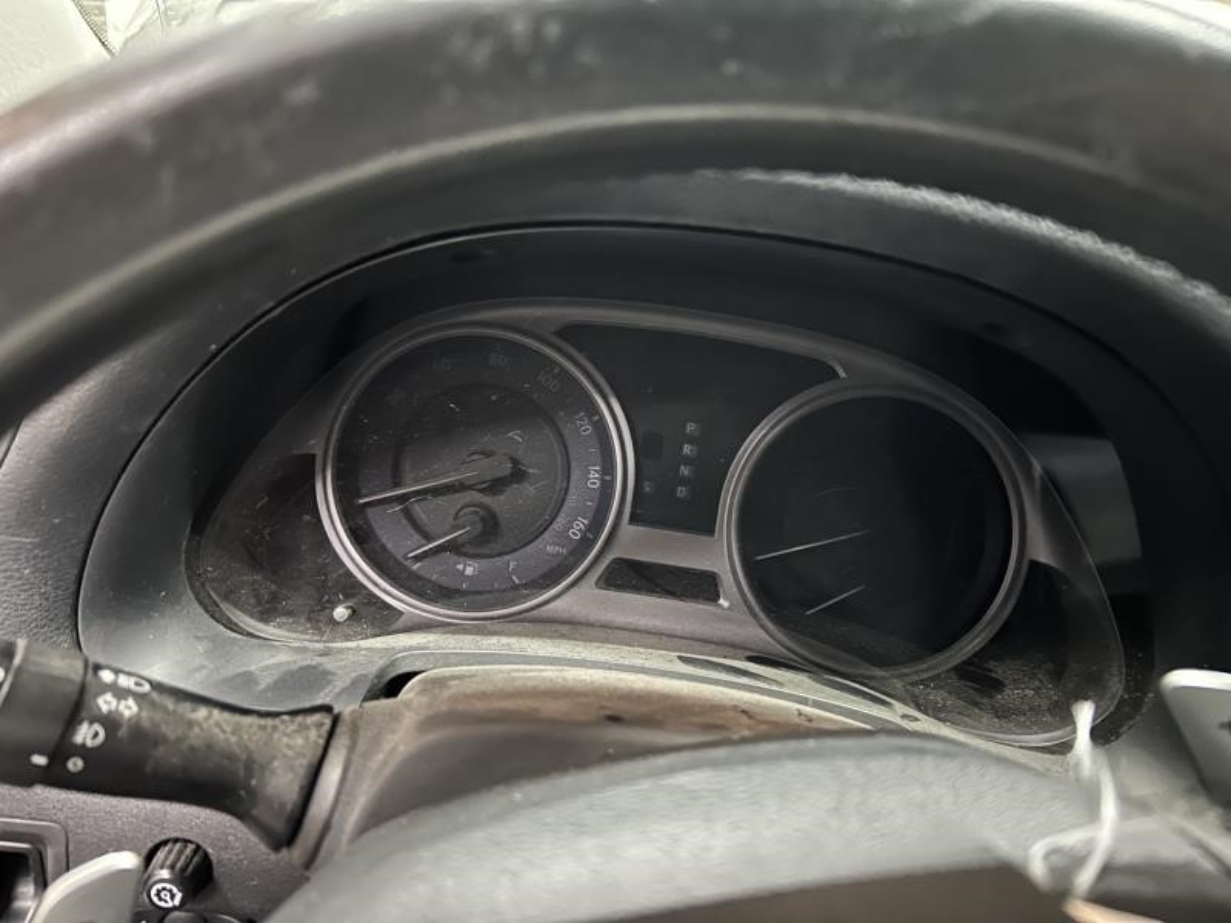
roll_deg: -7.1
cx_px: 616
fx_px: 925
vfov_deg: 53.1
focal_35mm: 26
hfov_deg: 67.3
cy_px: 462
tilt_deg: -24.2
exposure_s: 1/15
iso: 1250
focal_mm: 5.7
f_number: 1.5
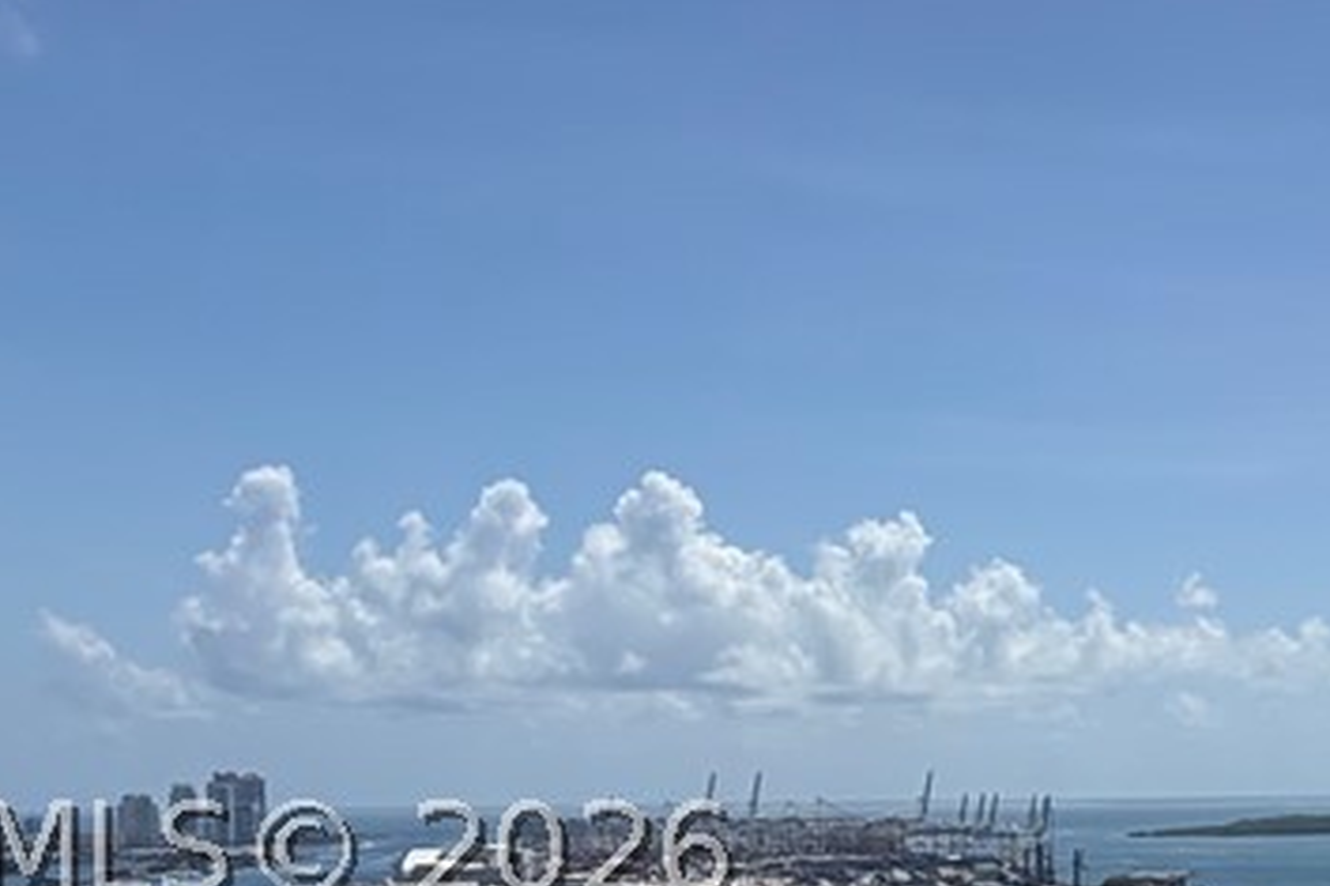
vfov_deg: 20.1
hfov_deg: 24.9
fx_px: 2437
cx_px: 1888
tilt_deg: -1.5
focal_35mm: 66
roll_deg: +0.7
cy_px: 848
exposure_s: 1/1698
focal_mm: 2.22
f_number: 2.2
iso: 20
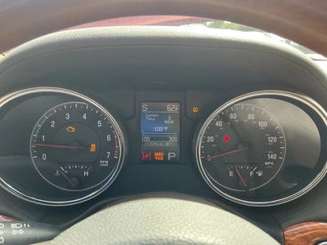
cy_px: 122
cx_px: 164
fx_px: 274
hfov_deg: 61.7
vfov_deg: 48.2
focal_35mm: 29
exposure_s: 1/122
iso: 64
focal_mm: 3
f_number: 1.8
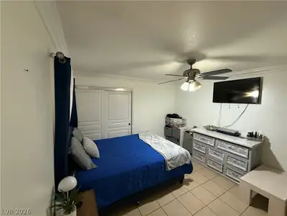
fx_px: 116
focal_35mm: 14
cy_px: 108
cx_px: 144
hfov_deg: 102.1
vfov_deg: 85.7
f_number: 2.2
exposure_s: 1/60
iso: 500
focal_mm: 2.22
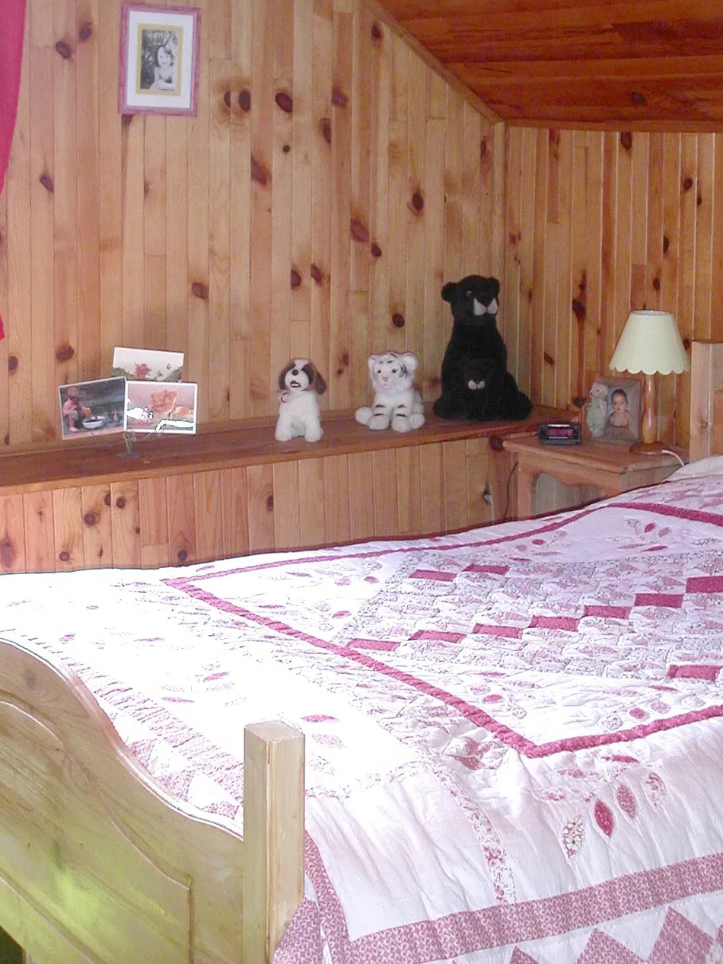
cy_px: 317
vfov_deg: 30.0
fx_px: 1782
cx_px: 415
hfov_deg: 22.9
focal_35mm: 64
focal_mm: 7.8
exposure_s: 1/30
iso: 100
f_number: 2.8
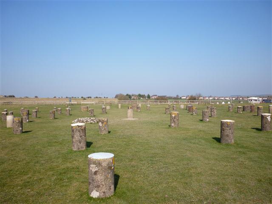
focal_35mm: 33
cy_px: 102
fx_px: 259
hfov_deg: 55.4
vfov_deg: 42.9
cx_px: 136
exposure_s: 1/160
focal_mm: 5.5
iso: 80
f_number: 8
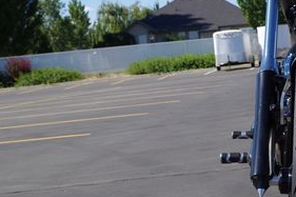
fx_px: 674
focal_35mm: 82
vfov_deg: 16.6
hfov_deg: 23.5
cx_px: 309
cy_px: 92
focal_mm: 24.38
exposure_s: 1/250
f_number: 6.3
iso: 100
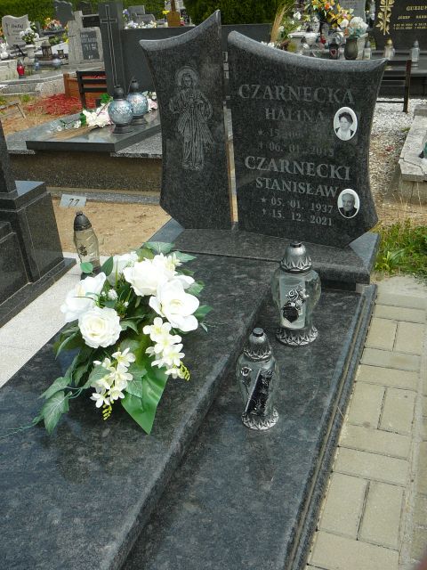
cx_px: 214
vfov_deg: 52.6
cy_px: 285
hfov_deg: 40.7
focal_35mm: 35
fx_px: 576
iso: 80
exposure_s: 1/400
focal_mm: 5.2
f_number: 5
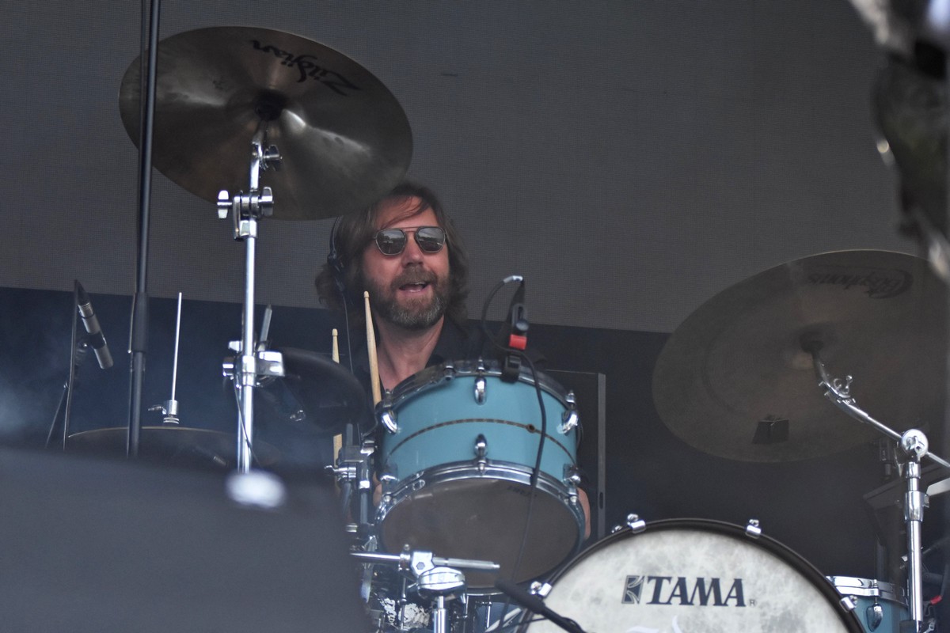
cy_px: 316
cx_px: 475
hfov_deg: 14.4
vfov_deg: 9.6
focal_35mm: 142
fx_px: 3760
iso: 1250
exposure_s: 1/5000
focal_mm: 95
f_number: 2.8
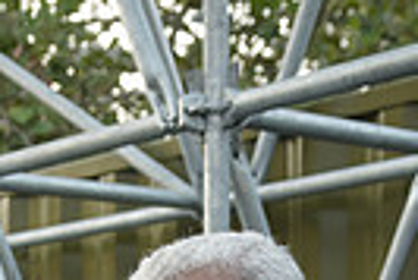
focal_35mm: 126
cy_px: 602
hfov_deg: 16.0
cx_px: 22
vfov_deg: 9.9
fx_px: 1465
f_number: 4
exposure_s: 1/80
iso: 200
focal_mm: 29
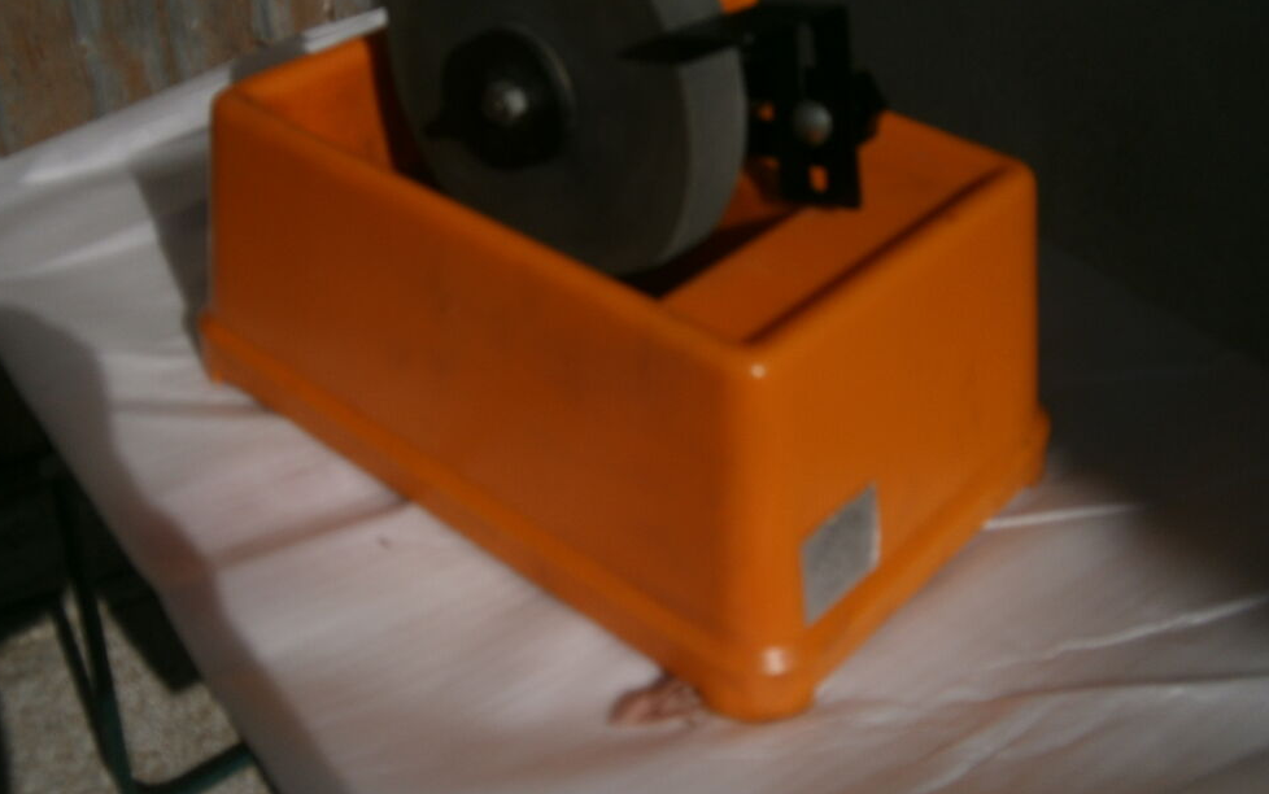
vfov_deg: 32.8
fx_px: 1349
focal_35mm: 39
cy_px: 379
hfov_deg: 50.4
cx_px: 632
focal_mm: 6.4
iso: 80
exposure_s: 1/640
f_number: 8.7
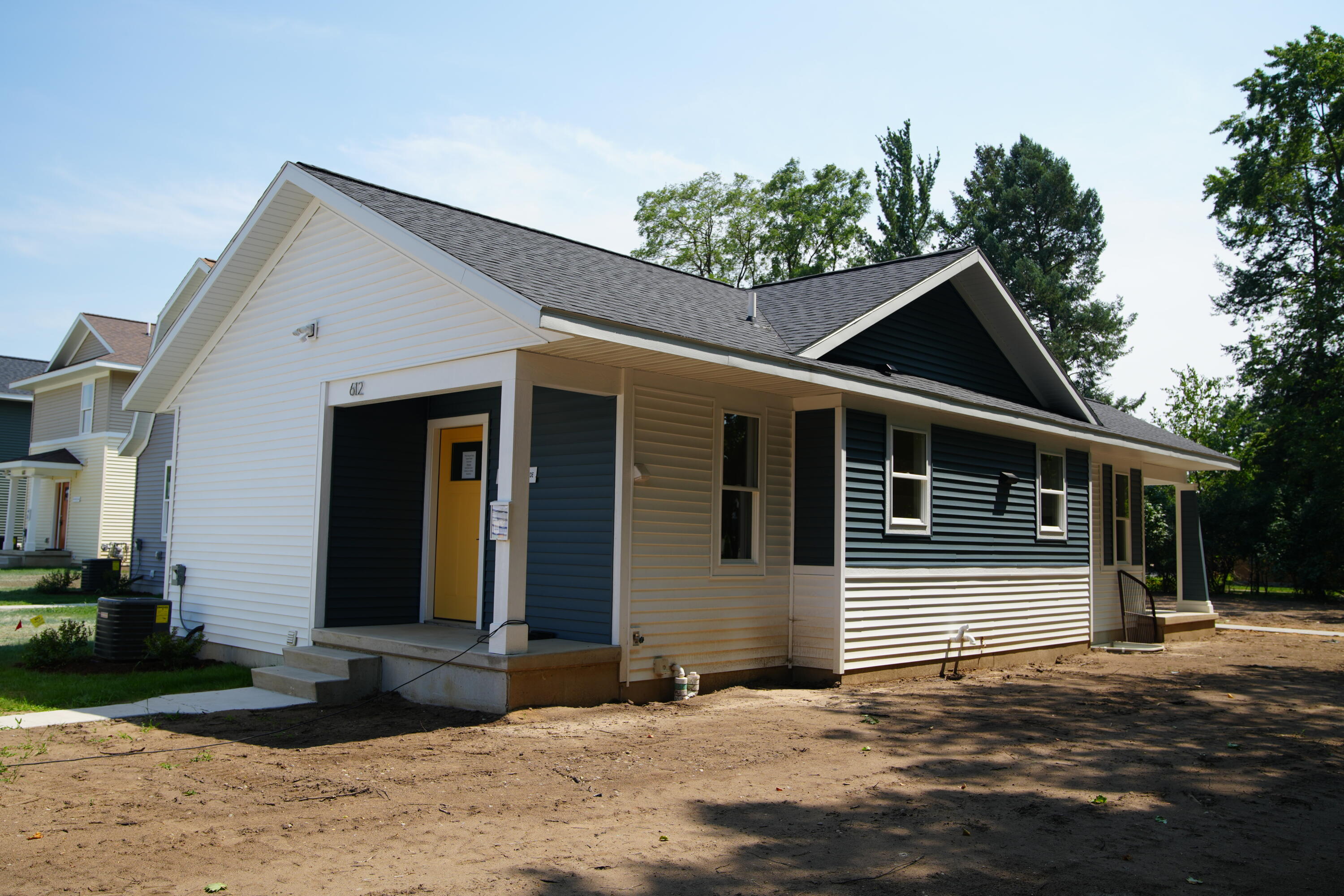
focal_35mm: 29
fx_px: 1083
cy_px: 448
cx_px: 672
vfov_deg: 45.0
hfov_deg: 63.7
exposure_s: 1/500
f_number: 5
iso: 100
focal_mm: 29
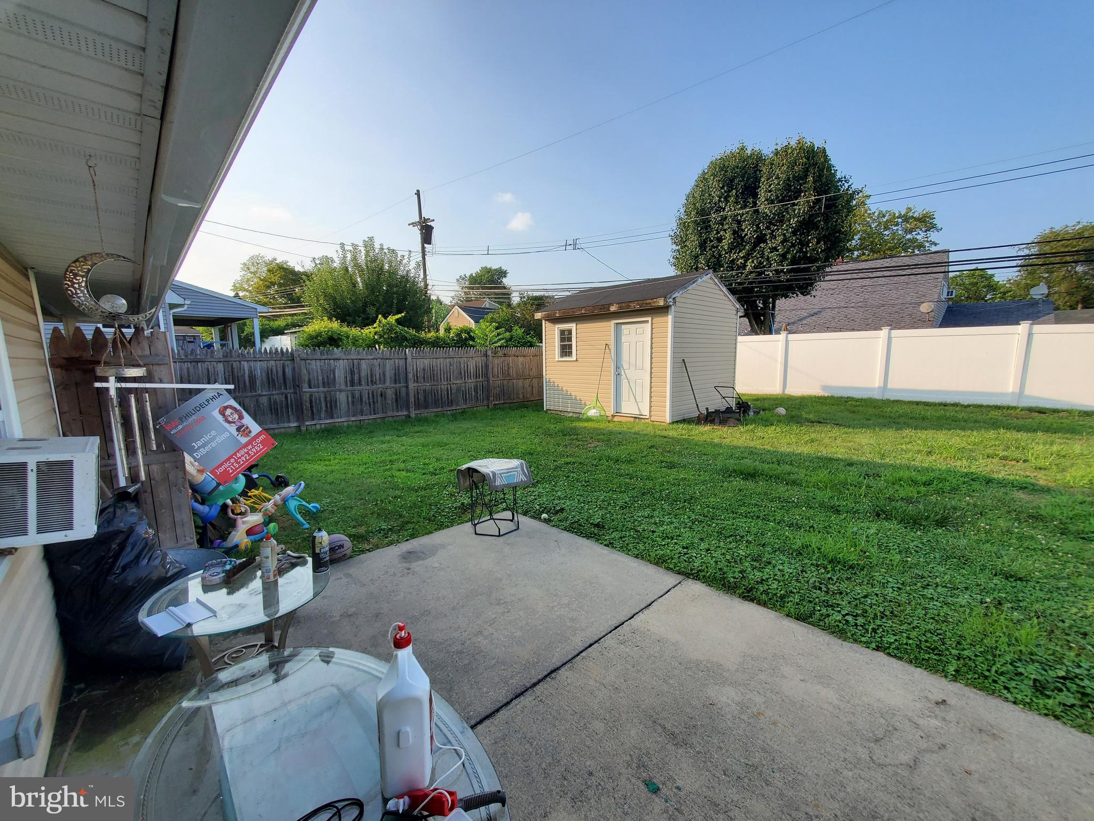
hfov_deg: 106.2
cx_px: 547
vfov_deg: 89.9
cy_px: 410
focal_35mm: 13
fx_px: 411
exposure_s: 1/624
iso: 50
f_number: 2.2
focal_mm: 1.8
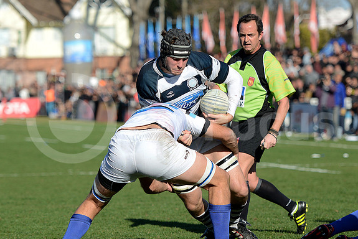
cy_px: 119
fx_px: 1204
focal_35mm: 121
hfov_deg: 16.9
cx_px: 178
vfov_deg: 11.3
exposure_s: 1/2500
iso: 250
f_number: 2.8
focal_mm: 120
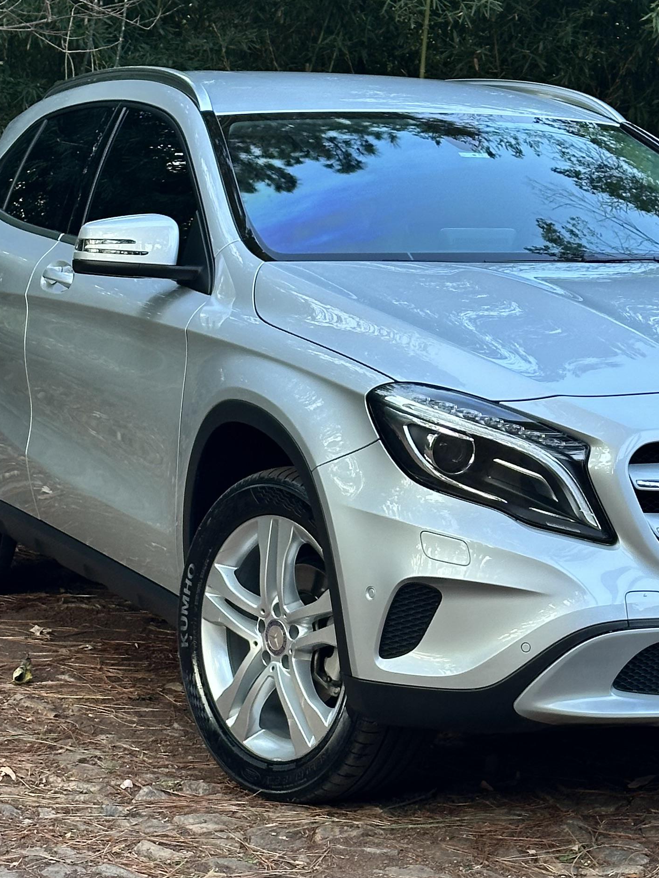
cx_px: 485
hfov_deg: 14.3
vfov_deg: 19.1
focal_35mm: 103
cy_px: 440
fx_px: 2615
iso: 50
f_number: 1.78
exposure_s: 1/121
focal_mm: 6.86
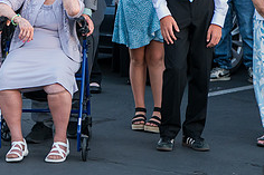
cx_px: -38
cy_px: 25
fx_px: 1385
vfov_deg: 7.2
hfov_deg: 10.7
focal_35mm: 189
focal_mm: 70
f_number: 5
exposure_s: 1/400
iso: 3200
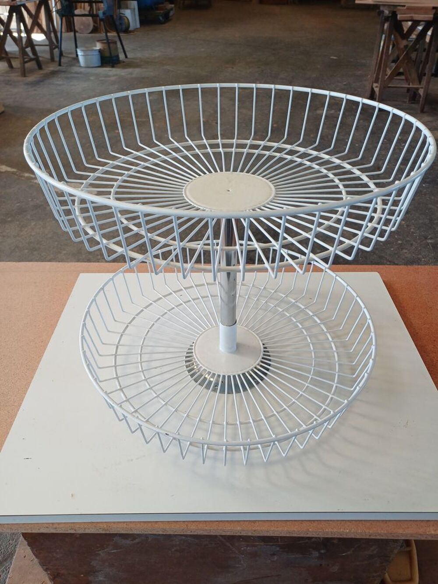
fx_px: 422
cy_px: 292
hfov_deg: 54.9
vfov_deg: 69.4
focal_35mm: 25
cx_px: 219
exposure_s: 1/50
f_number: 1.8
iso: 80
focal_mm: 4.65
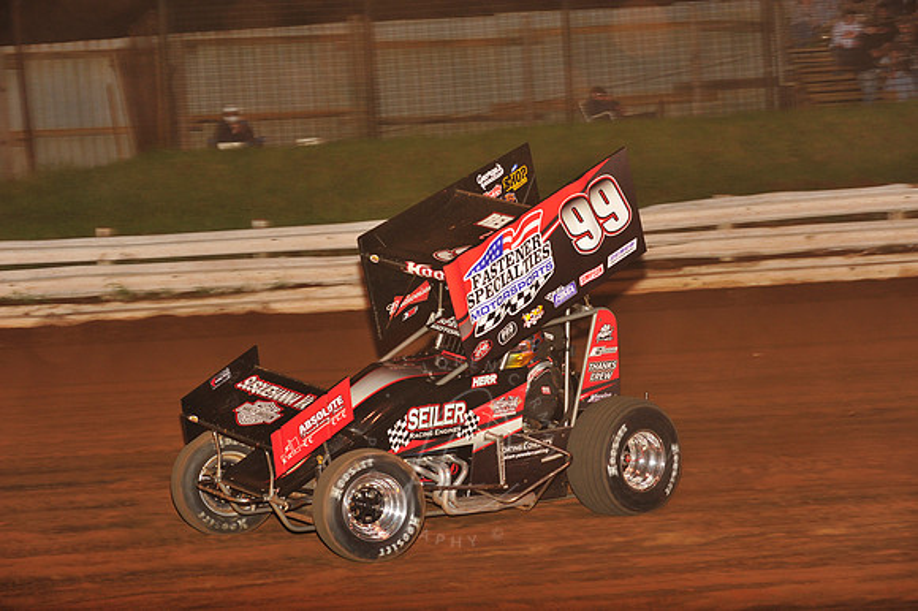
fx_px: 2676
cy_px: 306
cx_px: 459
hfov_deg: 19.5
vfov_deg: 13.0
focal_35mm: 105
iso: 800
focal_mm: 105
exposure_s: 1/320
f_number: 6.3
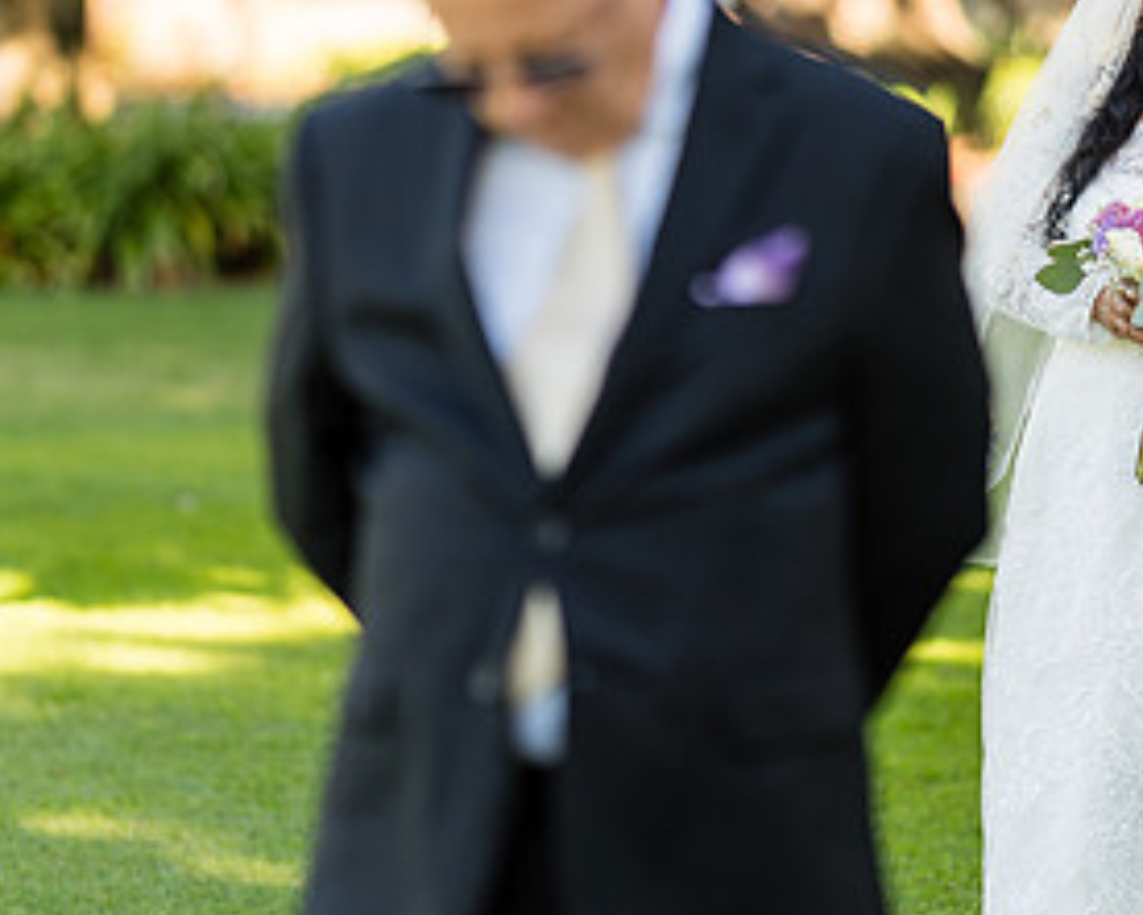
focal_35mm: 202
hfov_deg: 9.6
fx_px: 6836
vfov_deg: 7.7
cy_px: 337
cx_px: 612
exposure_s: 1/1000
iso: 100
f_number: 1.4
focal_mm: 85
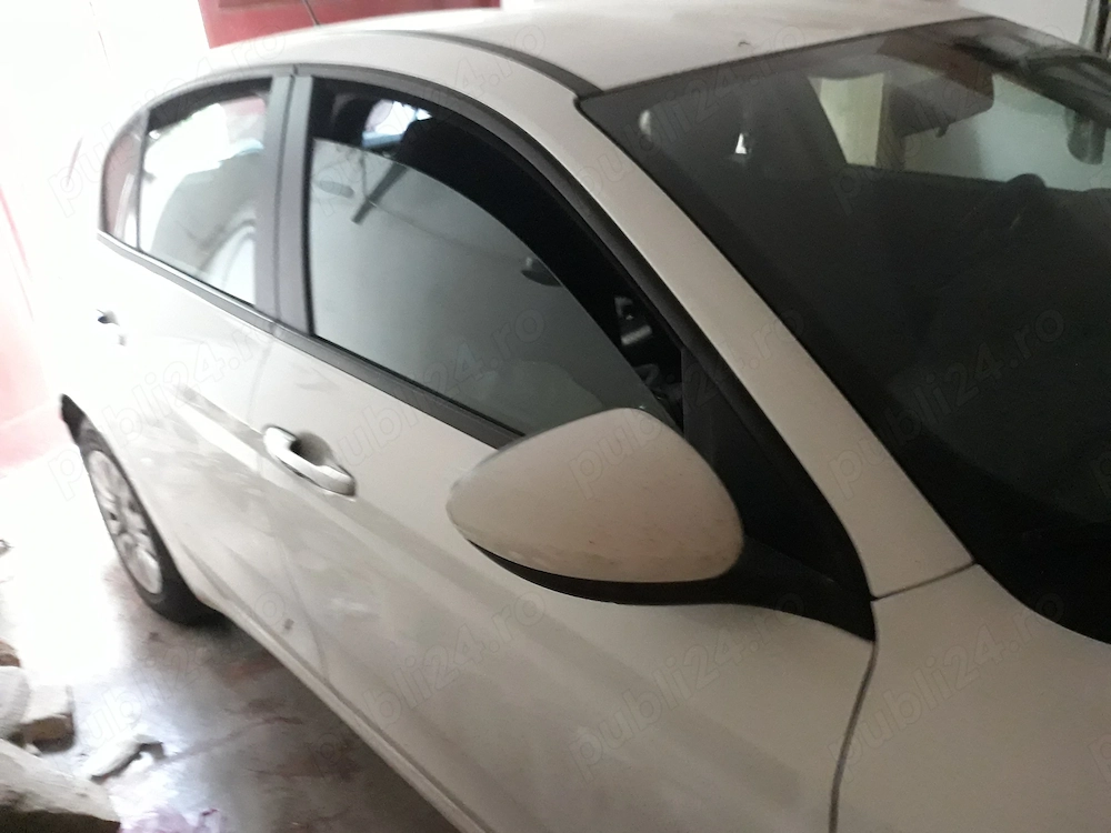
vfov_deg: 51.4
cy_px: 416
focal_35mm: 27
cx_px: 556
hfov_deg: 65.3
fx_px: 867
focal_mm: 3.71
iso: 640
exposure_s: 1/20
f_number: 1.7
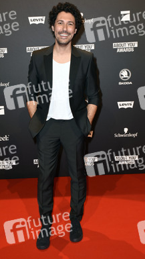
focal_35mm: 52
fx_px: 356
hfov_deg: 23.0
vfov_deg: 39.9
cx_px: 57
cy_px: 127
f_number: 6.3
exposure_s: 1/100
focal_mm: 32
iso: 800
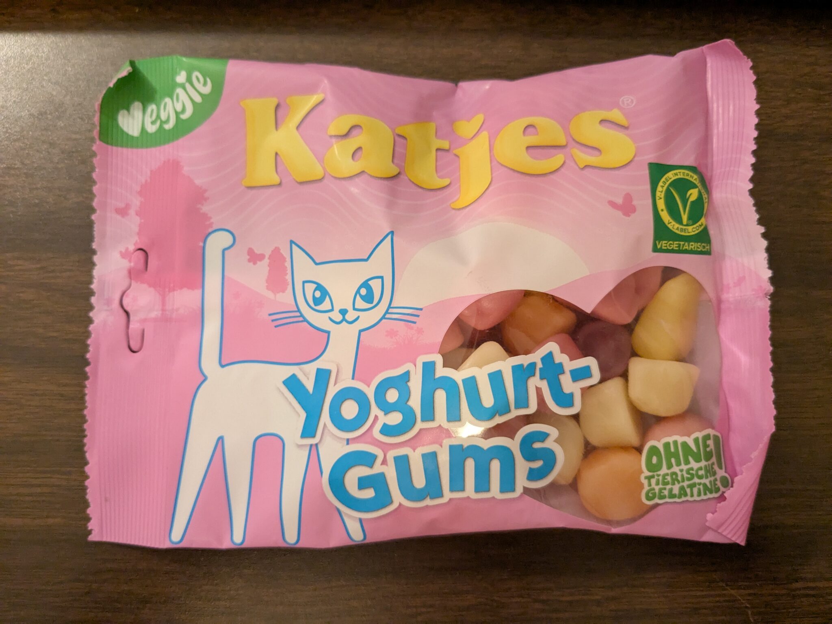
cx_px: 416
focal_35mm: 27
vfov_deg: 51.4
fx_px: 649
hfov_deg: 65.3
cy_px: 312
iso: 1172
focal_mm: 4.38
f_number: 1.73
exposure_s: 1/120
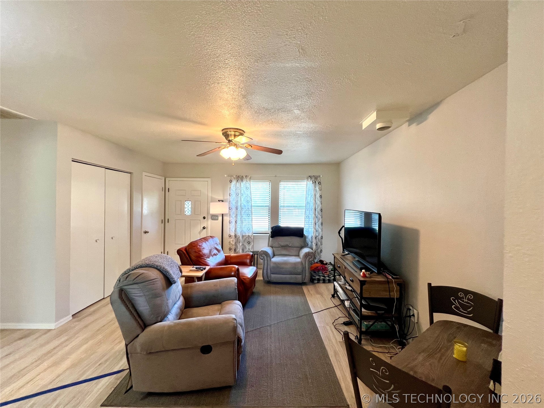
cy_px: 204
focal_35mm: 13
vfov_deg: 89.9
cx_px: 272
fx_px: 204
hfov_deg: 106.2
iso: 125
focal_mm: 1.57
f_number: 1.8
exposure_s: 1/60
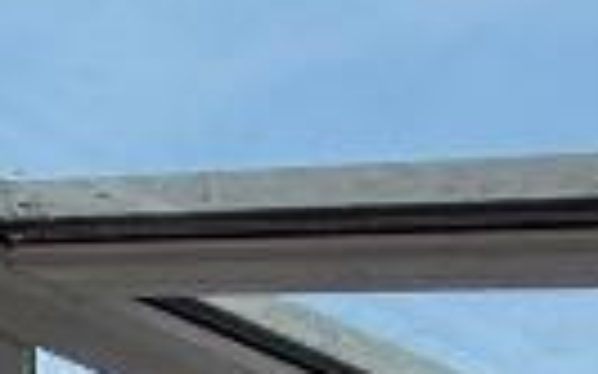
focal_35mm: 114
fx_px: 1857
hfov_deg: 9.8
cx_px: -1457
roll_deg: +0.5
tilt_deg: -1.3
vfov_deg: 6.9
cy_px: 1717
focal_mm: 2.22
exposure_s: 1/383
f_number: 2.2
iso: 64
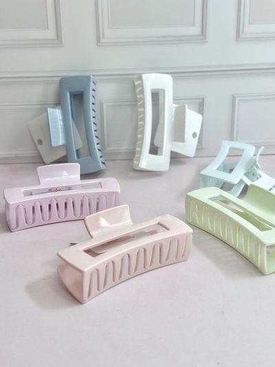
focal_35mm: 48
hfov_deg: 30.3
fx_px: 508
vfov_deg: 39.6
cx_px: 138
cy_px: 184
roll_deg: -1.1
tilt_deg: -24.4
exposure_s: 1/480
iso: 80
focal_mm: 6.86
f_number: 1.78
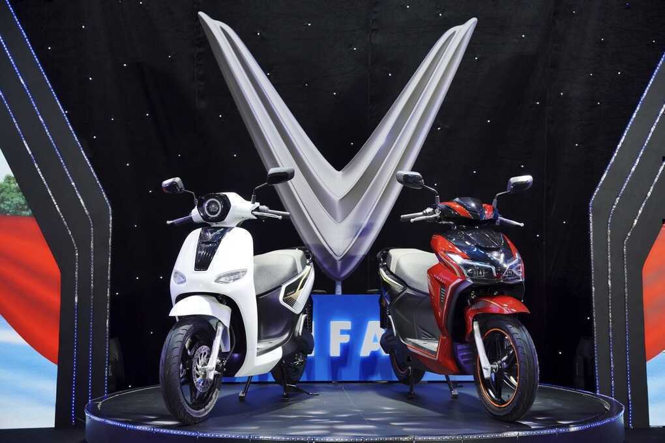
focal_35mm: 45
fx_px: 837
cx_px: 332
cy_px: 222
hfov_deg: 43.3
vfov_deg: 29.7
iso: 500
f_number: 4
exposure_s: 1/320
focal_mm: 45.3
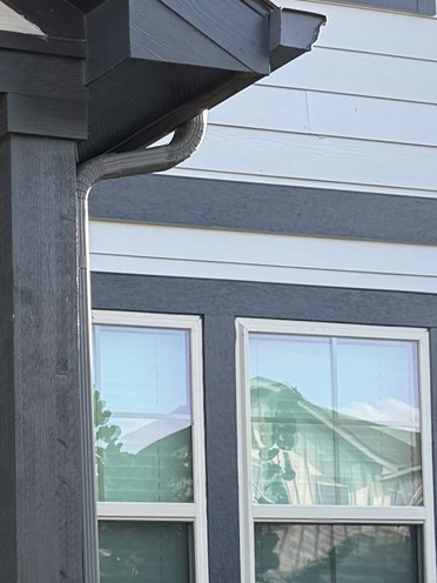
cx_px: -89
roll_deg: +0.7
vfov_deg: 19.4
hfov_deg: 14.5
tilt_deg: +4.6
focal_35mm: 99
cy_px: 536
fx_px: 1666
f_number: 1.78
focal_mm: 6.76
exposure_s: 1/695
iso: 80
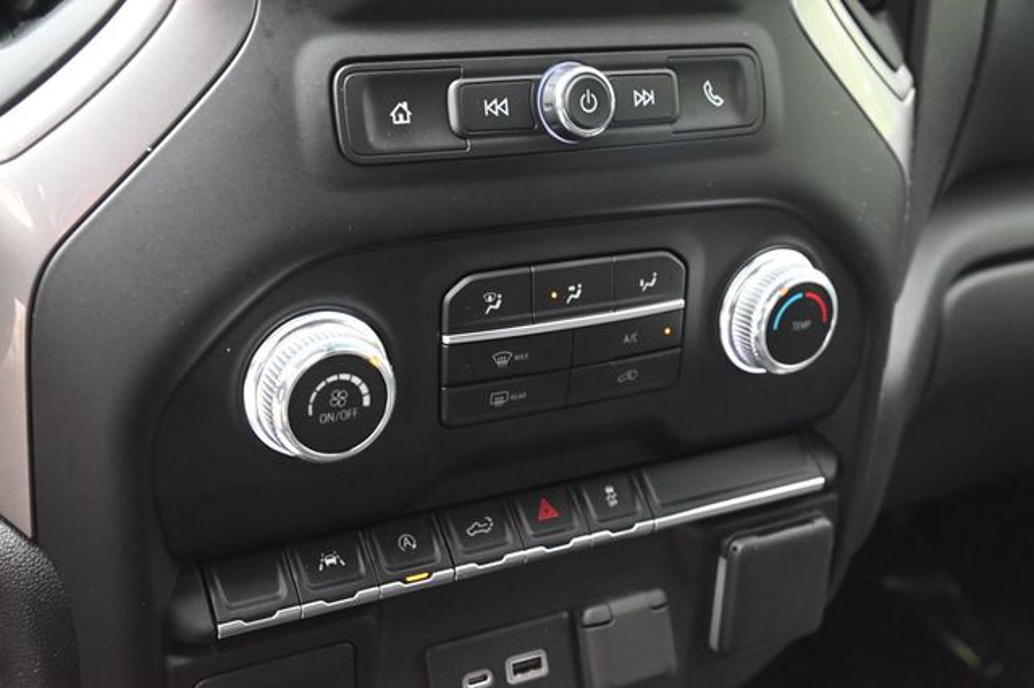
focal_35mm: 48
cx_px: 517
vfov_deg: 28.0
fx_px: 1378
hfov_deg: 41.1
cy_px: 344
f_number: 7.1
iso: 8000
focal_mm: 48
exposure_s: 1/60
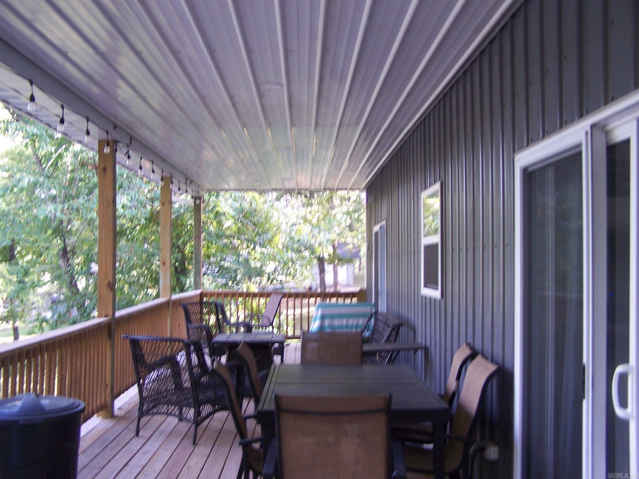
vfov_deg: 37.7
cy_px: 240
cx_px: 320
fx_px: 701
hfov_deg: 49.0
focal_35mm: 38
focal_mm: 6.3
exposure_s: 1/30
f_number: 2.8
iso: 80
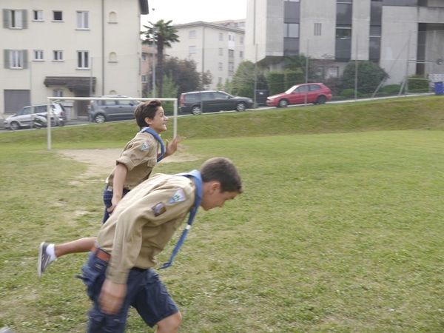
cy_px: 166
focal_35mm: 46
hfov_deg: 41.2
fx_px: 590
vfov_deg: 31.5
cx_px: 222
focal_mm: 23
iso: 160
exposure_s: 1/200
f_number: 5.6
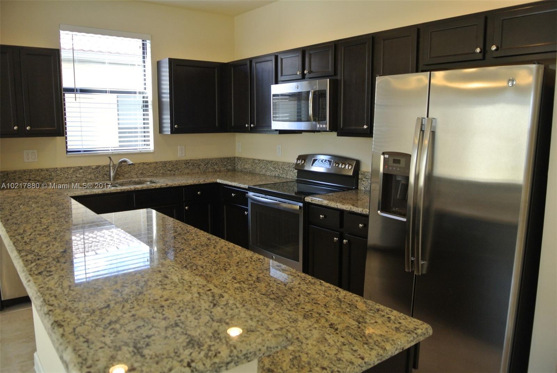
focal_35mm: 27
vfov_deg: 48.0
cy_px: 186
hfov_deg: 67.3
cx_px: 278
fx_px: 418
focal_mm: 10
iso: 250
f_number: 3.5
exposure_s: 1/60
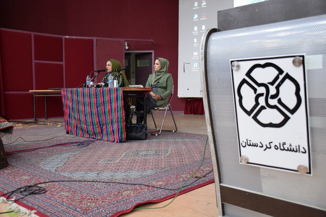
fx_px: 312
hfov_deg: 55.1
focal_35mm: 34
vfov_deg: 38.4
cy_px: 108
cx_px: 163
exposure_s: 1/60
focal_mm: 23
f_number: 3.8
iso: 2500
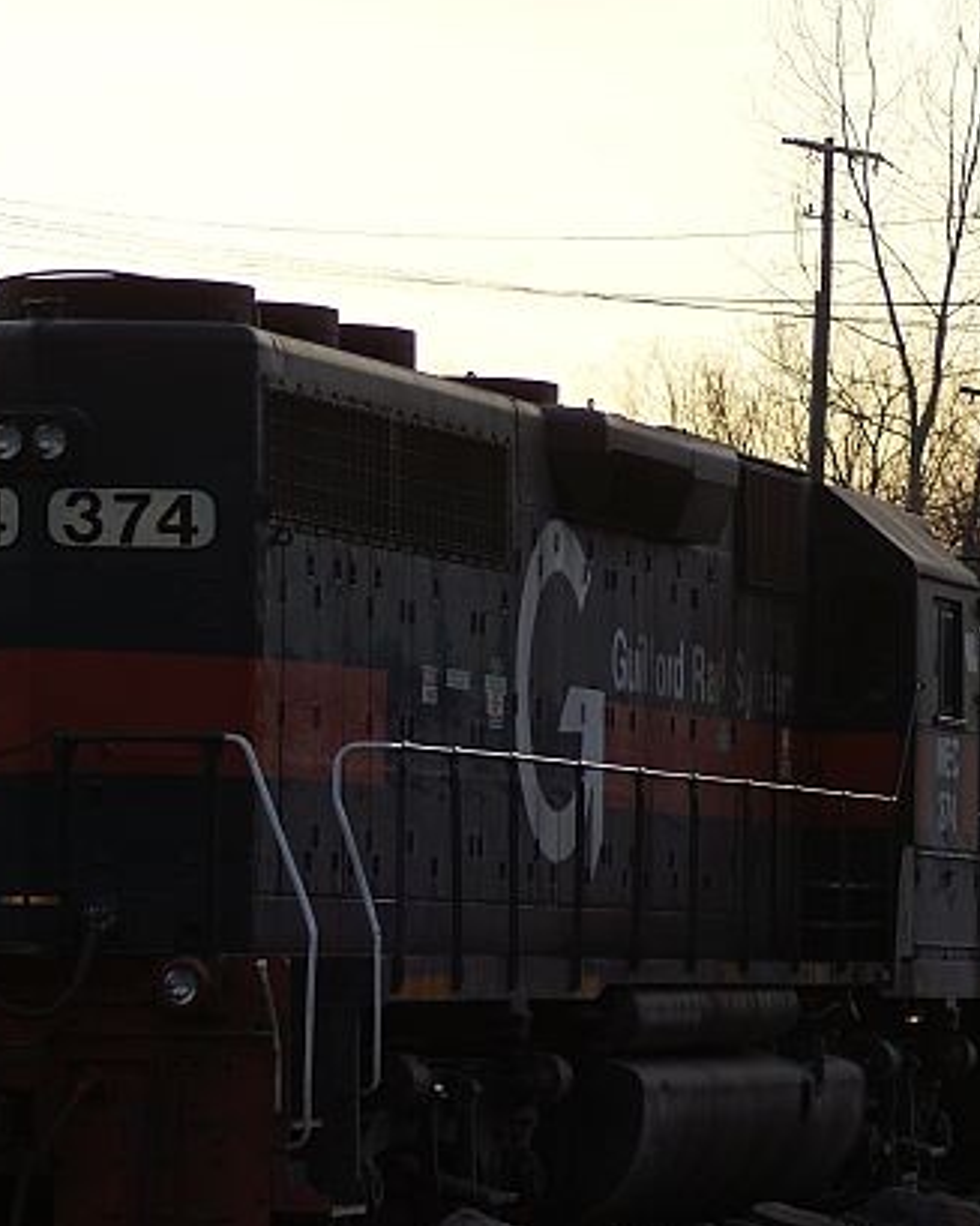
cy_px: 613
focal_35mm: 205
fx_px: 7435
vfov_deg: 9.4
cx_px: 656
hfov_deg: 7.5
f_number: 4.5
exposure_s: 1/400
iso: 100
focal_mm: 70
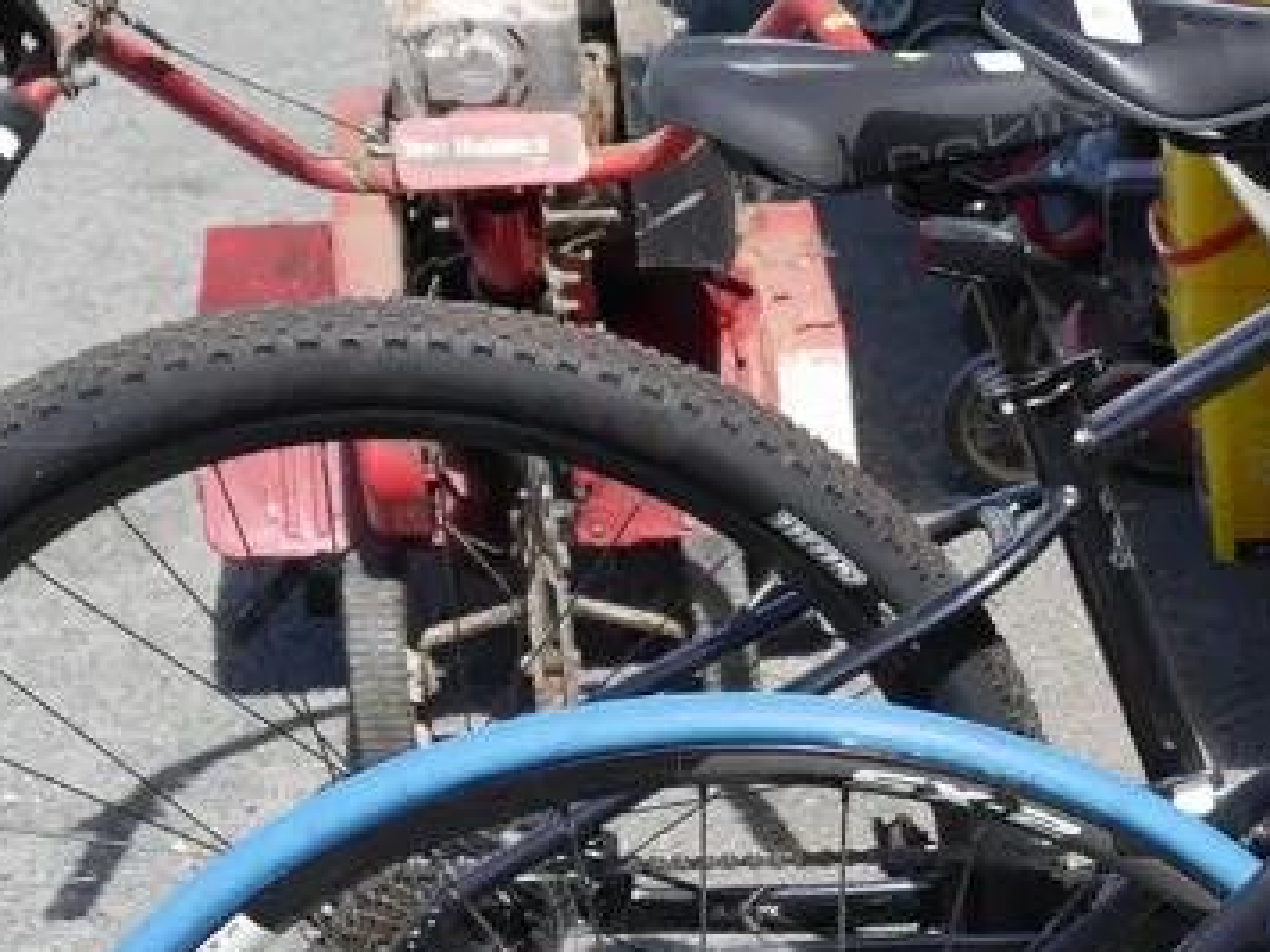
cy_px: 1057
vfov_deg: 15.6
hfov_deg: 19.3
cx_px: 1748
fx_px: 3375
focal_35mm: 92
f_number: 5.6
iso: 200
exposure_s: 1/500
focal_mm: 16
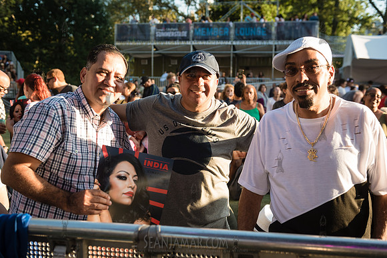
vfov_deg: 33.4
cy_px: 129
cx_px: 194
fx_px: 430
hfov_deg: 48.4
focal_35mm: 40
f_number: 4
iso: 200
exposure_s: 1/320
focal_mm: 40
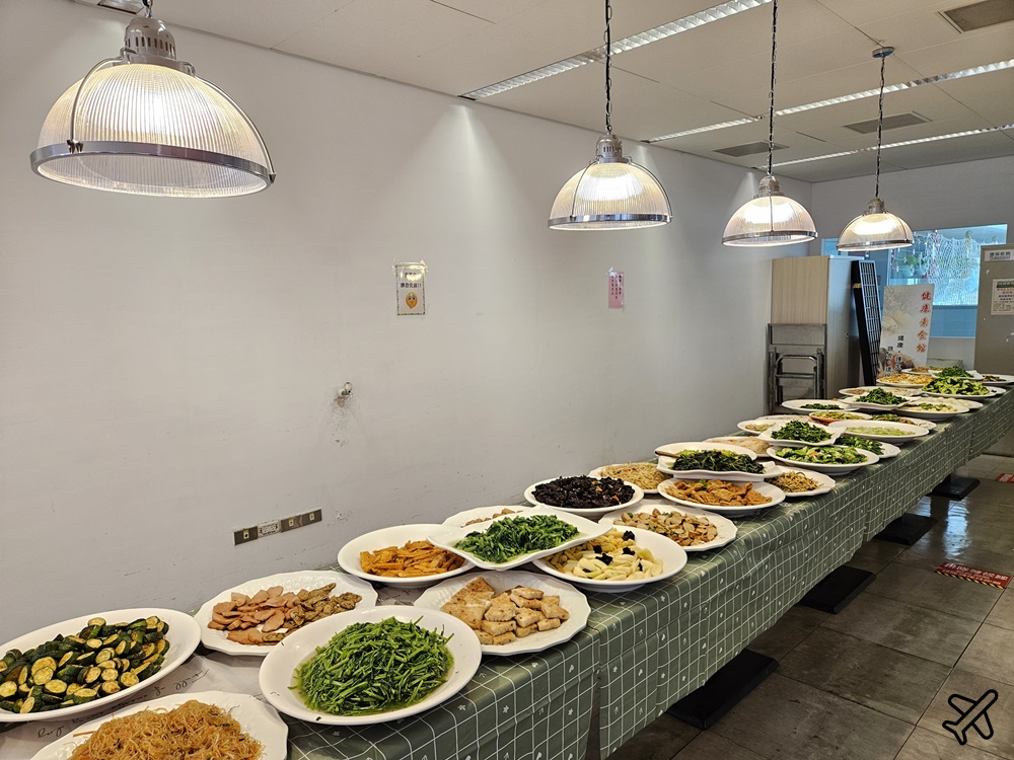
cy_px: 380
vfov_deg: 58.9
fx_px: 674
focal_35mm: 23
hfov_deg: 73.9
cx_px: 507
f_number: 1.8
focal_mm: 5.4
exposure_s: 1/120
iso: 125
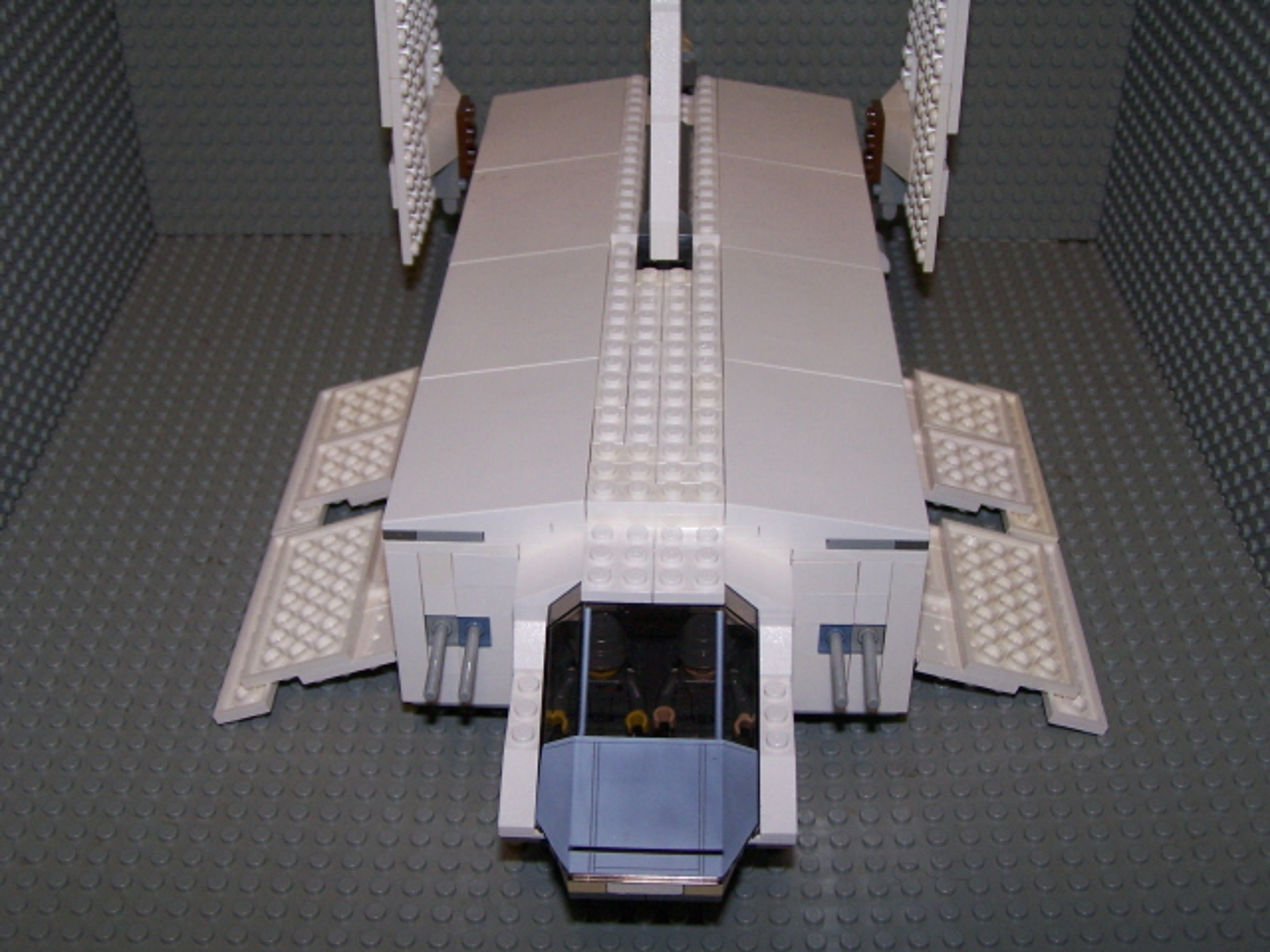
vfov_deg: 30.3
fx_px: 1761
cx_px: 635
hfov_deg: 39.7
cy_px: 476
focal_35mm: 48
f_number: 3
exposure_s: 1/60
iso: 140
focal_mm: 8
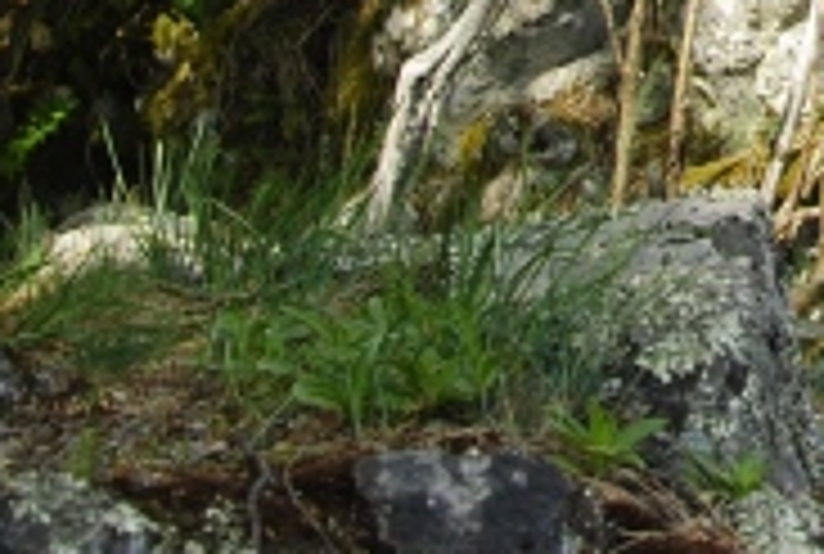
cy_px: -590
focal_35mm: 144
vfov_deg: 9.0
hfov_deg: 13.3
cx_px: 1315
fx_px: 3304
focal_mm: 22
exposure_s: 1/160
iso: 200
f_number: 7.1
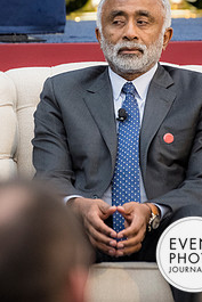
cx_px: 98
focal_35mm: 373
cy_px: 72
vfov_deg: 5.5
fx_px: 3135
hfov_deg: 3.7
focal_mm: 220
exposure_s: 1/400
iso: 3200
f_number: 5.3
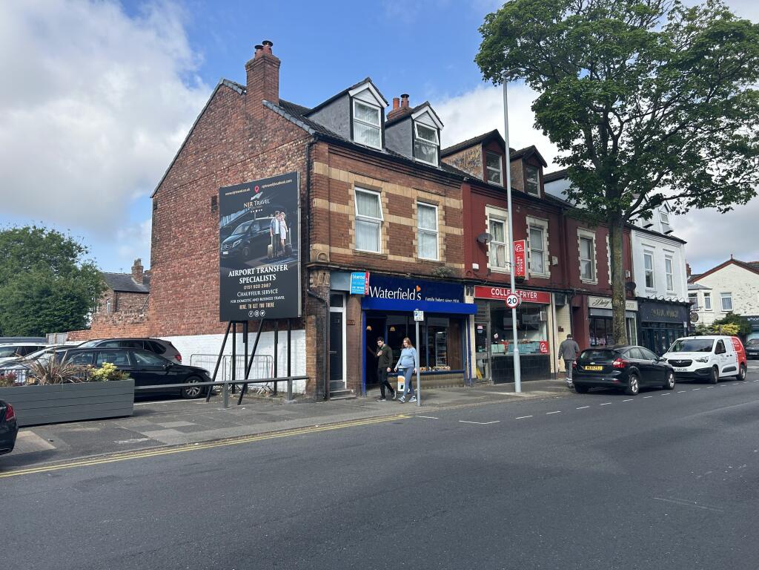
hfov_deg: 67.3
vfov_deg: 53.1
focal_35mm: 26
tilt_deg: +7.2
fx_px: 570
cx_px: 380
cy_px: 285
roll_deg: +0.3
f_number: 1.5
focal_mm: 5.7
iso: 50
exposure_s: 1/2299
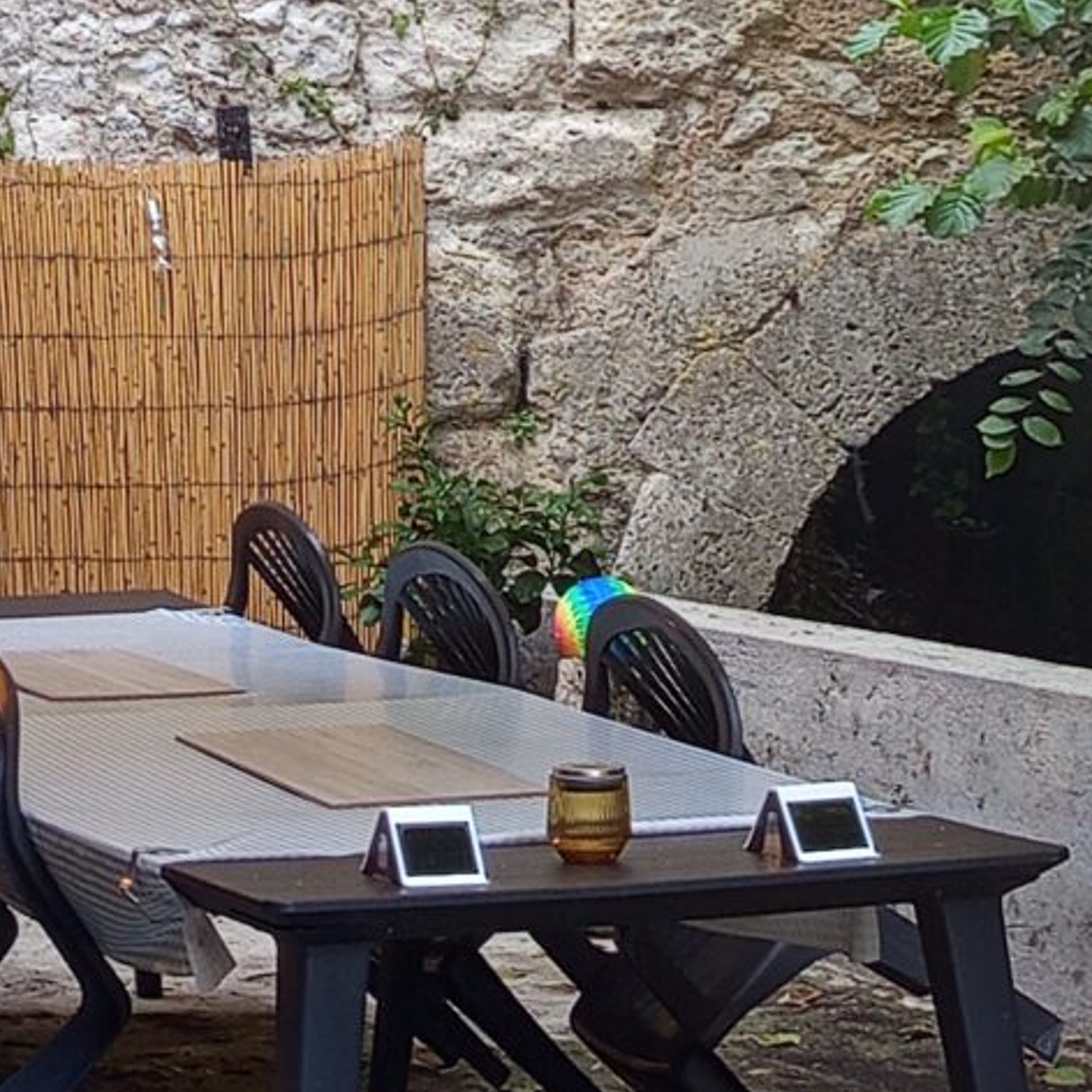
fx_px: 4104
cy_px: 479
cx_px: 391
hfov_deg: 15.1
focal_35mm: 115
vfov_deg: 15.2
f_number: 1.7
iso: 157
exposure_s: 1/100
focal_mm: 5.24
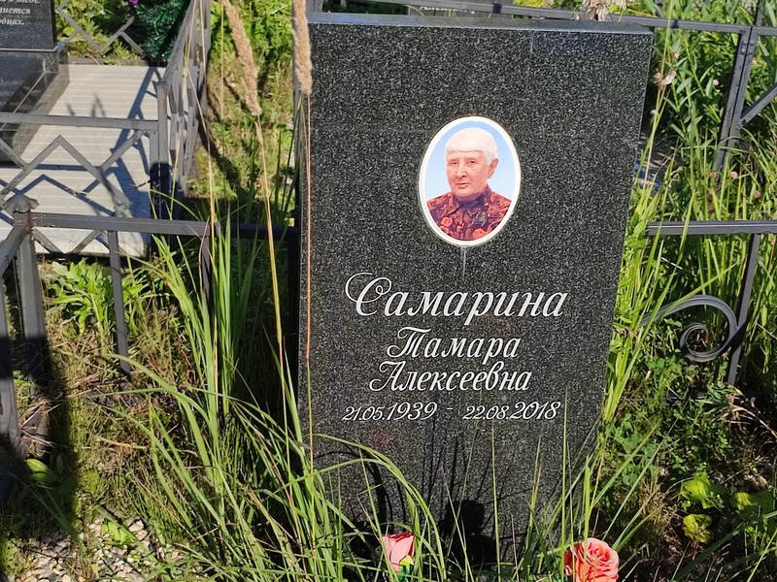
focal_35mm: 25
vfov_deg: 54.9
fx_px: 561
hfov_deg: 69.4
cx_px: 388
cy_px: 291
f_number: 1.9
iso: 50
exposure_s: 1/836
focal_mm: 6.04
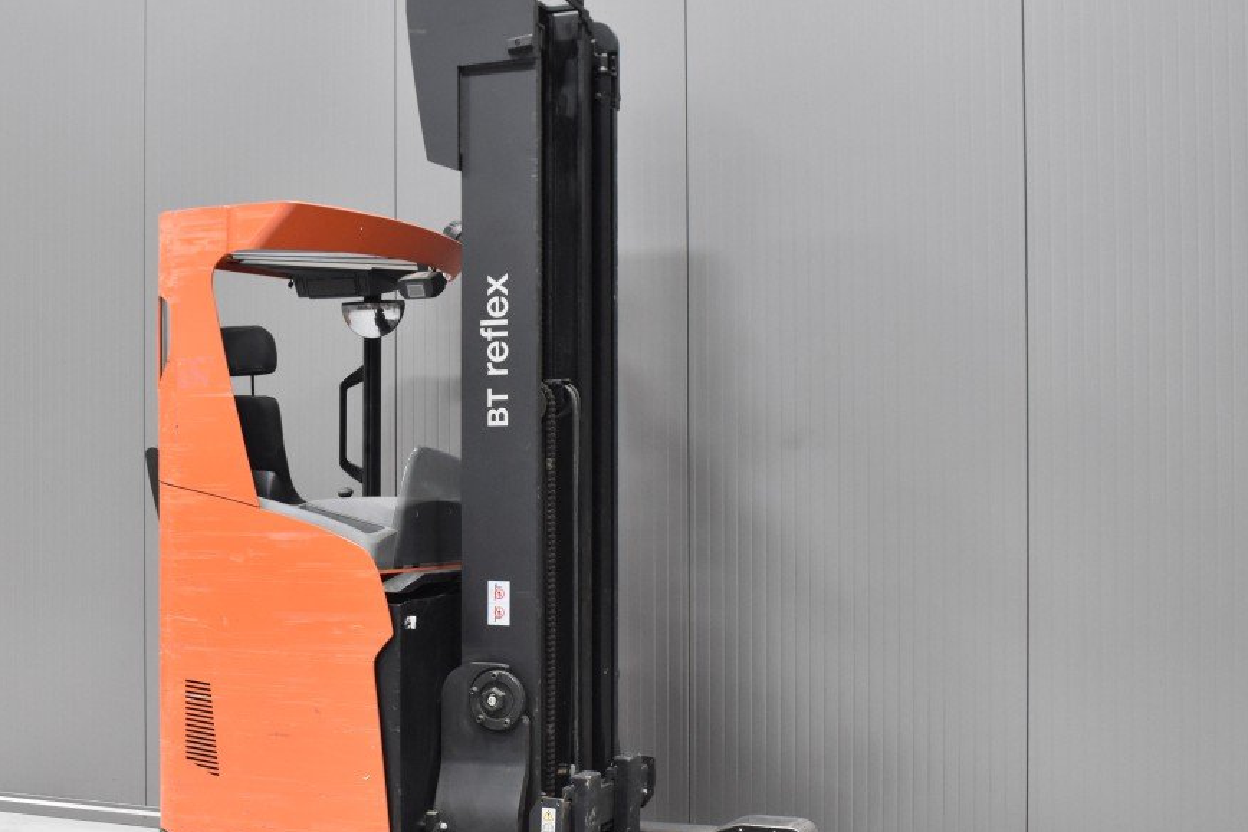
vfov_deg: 28.2
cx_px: 492
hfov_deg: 41.1
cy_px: 493
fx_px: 1653
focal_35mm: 48
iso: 1600
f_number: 5
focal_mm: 23
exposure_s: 1/30
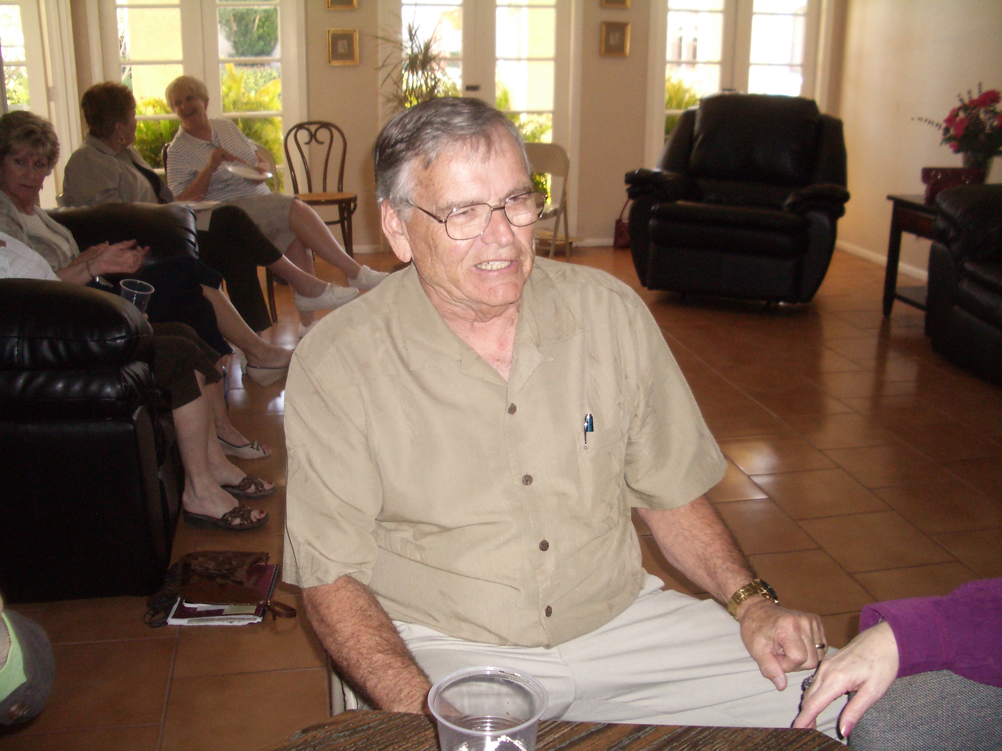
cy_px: 376
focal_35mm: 35
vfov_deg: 40.7
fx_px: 1013
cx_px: 501
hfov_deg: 52.6
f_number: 2.6
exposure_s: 1/60
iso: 200
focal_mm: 5.8
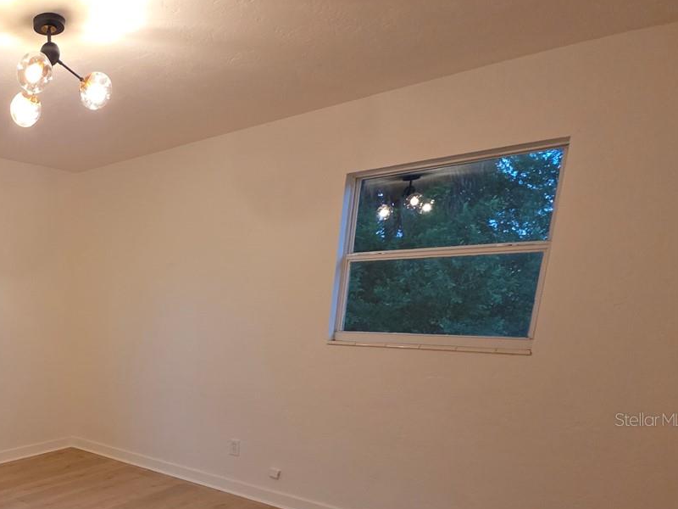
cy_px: 419
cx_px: 17
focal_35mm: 26
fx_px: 509
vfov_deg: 49.4
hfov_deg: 54.3
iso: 320
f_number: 1.9
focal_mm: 2.2
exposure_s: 1/60
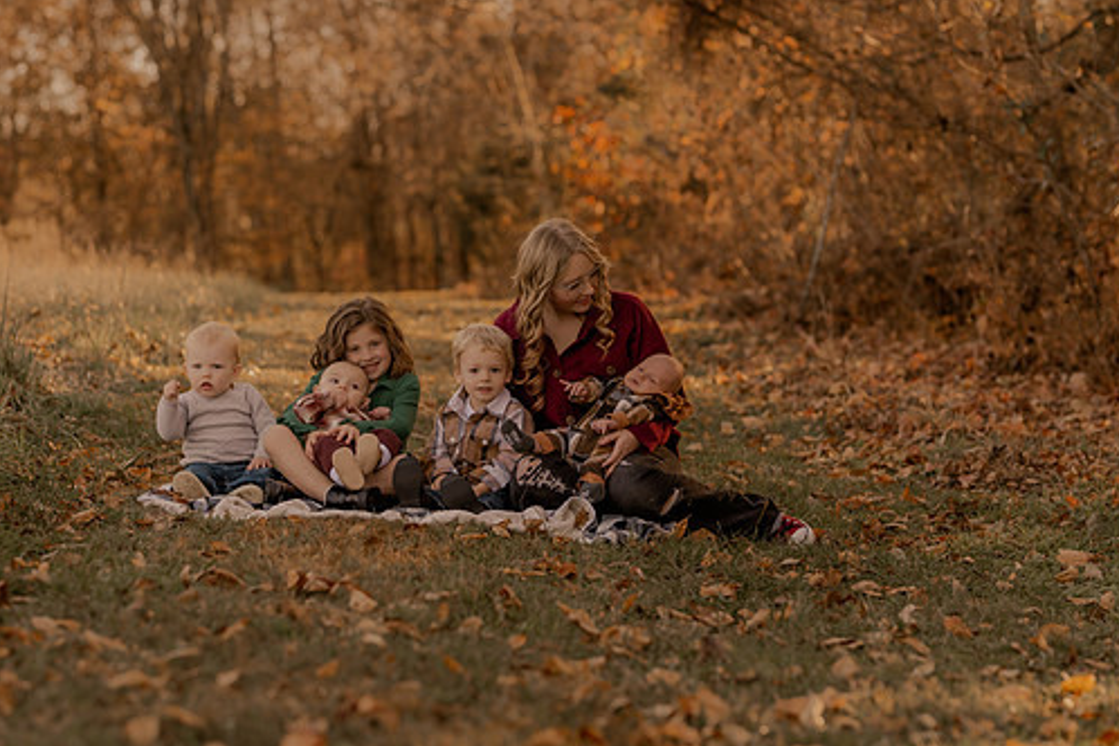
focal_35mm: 99
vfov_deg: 13.8
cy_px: 379
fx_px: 3077
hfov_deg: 20.6
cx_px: 490
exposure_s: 1/320
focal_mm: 85
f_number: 2.8
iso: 200
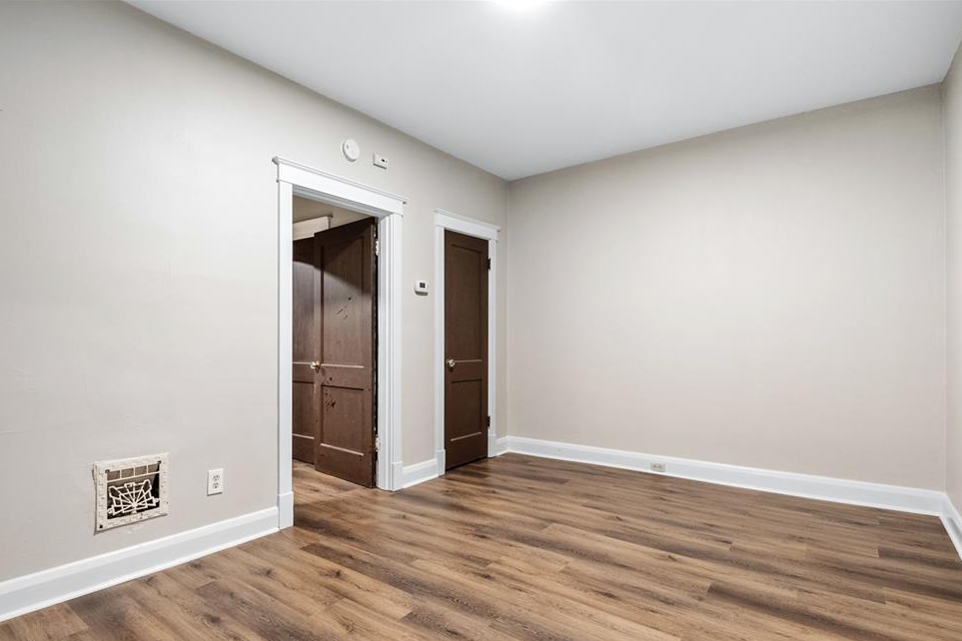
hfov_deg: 93.3
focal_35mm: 17
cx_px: 476
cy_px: 339
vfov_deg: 70.4
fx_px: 454
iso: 400
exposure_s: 1/2
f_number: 8
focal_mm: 8
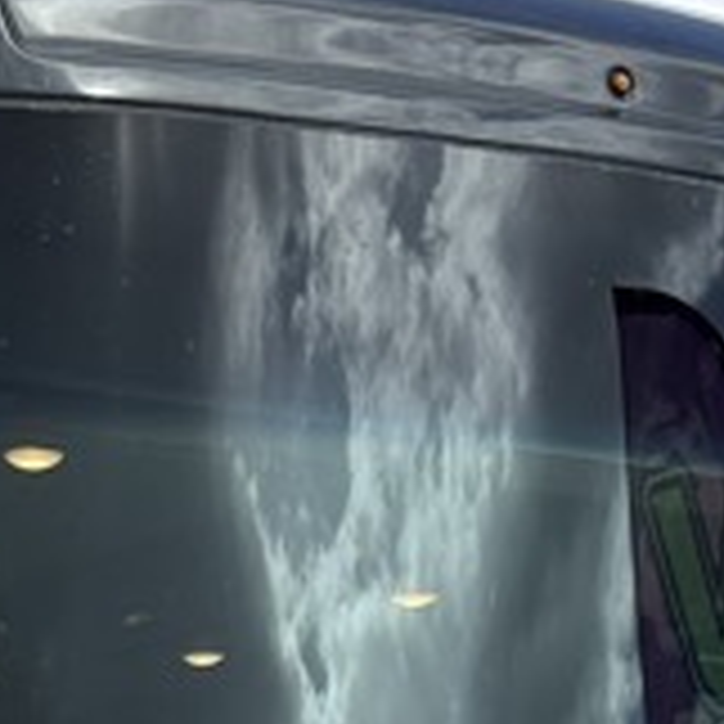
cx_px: -310
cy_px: 1479
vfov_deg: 11.5
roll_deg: -0.1
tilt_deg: -5.8
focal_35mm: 135
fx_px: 3194
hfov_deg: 12.4
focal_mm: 6.76
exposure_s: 1/3279
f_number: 1.78
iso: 100
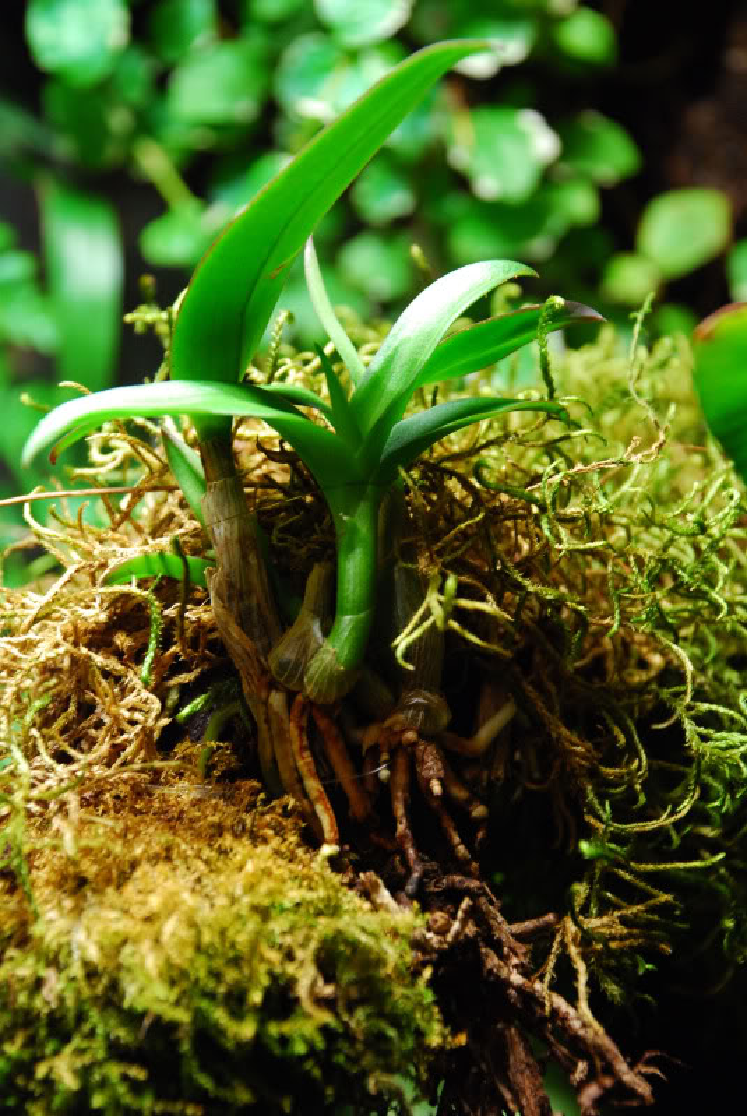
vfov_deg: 17.0
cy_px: 558
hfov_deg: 11.5
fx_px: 3723
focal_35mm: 120
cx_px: 374
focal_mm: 80
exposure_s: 1/40
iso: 640
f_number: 5.6
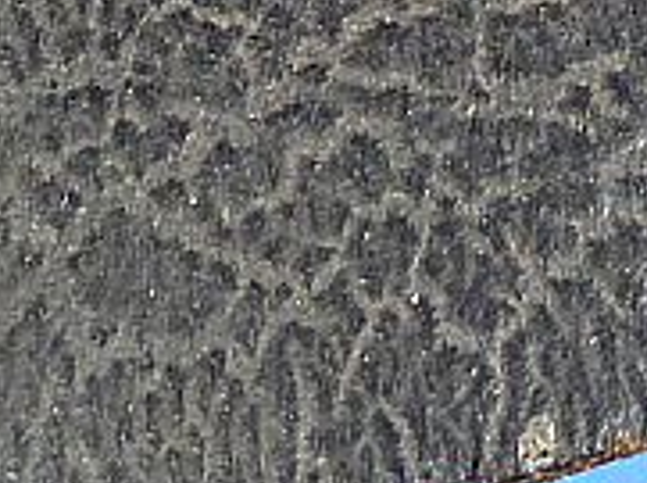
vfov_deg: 6.6
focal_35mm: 217
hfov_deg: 9.1
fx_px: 4048
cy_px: -419
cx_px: 79
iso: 400
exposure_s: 1/50
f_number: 4.1
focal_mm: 8.7
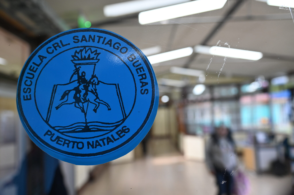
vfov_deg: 38.8
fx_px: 277
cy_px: 98
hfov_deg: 55.8
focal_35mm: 34
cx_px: 147
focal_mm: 34
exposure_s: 1/125
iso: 560
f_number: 4
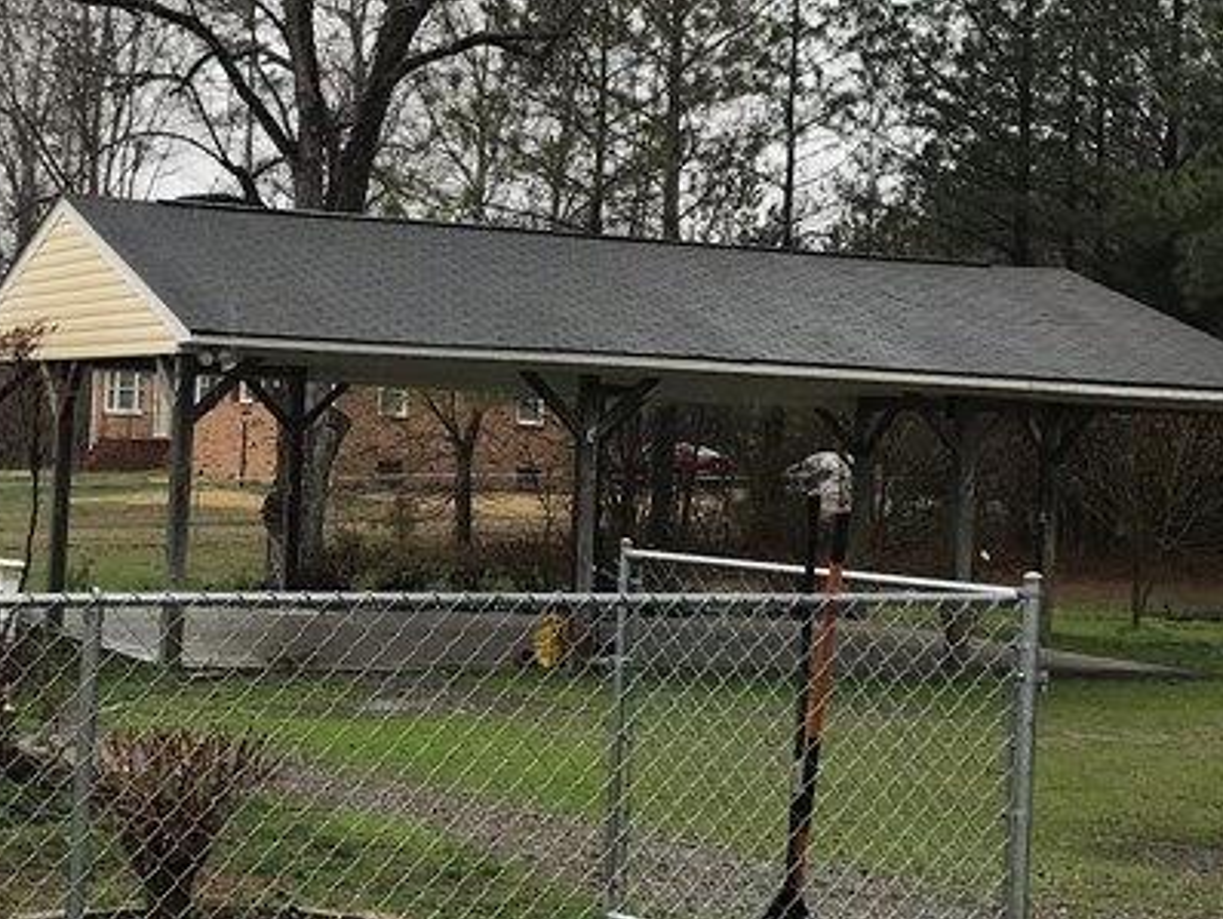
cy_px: 433
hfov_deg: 26.7
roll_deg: -2.1
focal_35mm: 72
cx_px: 344
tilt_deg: +1.0
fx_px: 2545
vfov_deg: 20.5
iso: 20
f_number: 1.8
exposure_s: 1/454
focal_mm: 3.99
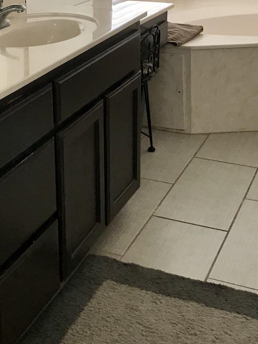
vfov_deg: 29.7
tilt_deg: -14.2
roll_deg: +1.4
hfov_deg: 23.1
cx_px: 76
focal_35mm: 63
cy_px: 48
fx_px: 626
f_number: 1.8
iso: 25
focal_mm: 3.99
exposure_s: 1/30
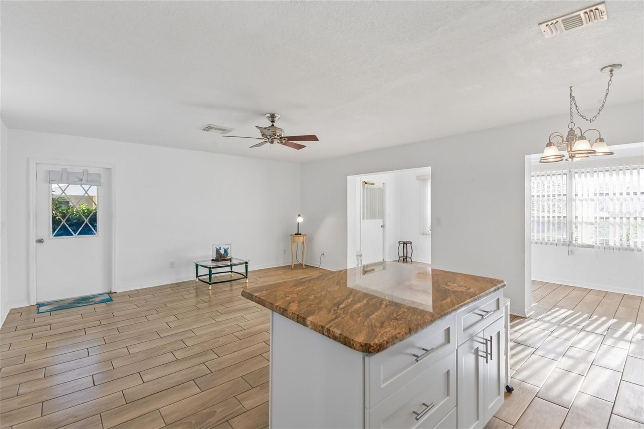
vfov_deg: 73.7
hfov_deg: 96.7
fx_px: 286
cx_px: 322
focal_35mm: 16
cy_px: 214
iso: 400
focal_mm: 16
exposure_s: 1/80
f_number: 8
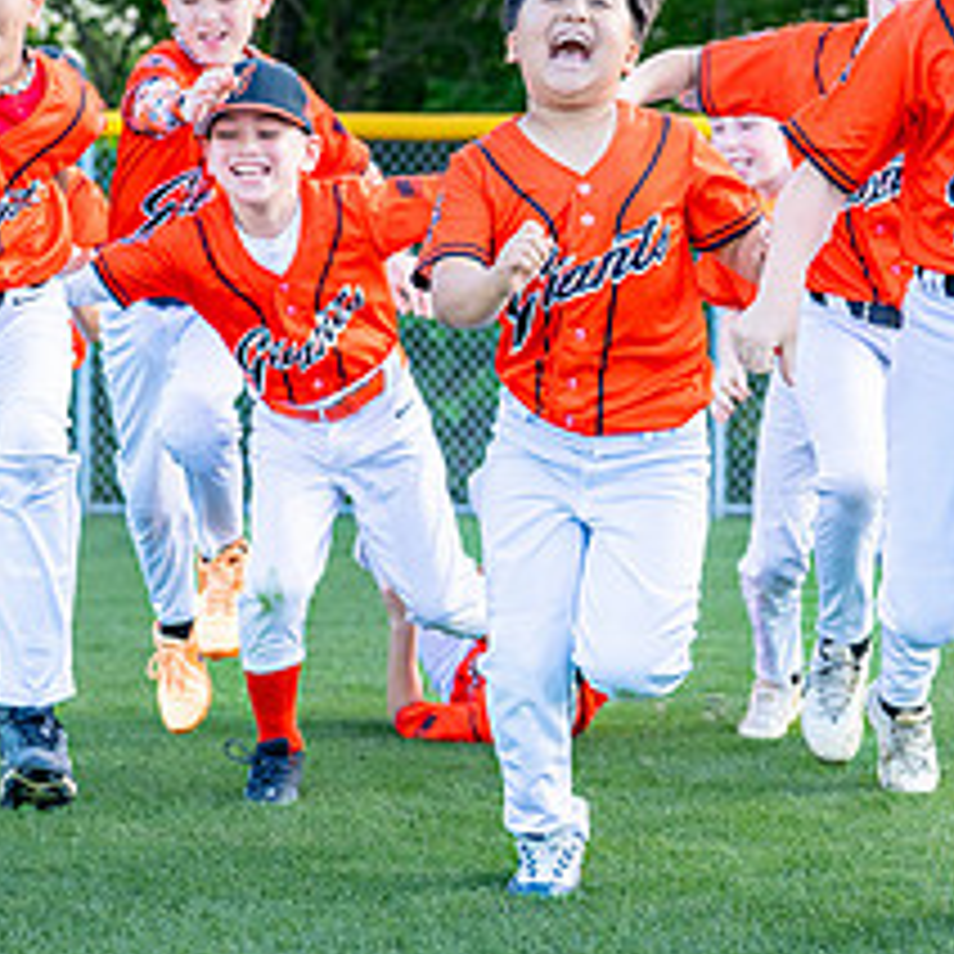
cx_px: 643
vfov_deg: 13.9
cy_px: 339
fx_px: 3898
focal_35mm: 125
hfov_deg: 13.9
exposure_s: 1/1000
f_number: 2.8
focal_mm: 50
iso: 400
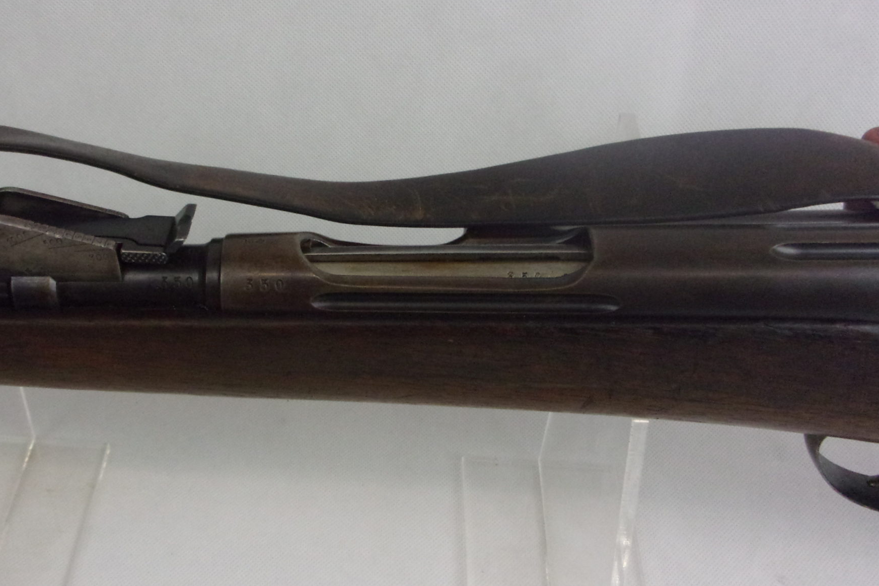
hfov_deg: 45.1
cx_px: 331
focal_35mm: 43
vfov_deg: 31.2
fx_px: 1050
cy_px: 288
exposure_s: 1/125
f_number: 3.9
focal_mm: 5.1
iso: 421
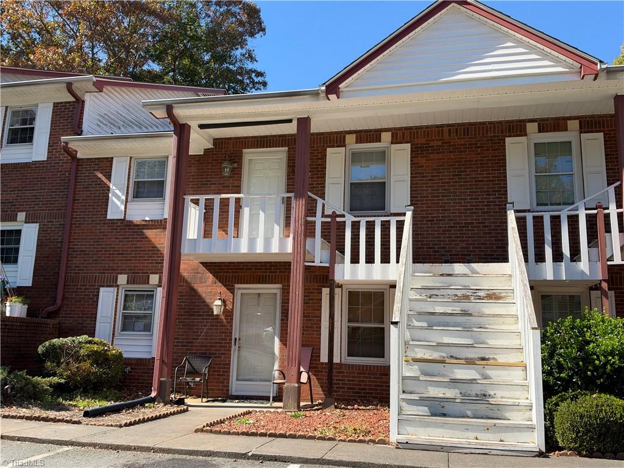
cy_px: 234
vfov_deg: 44.2
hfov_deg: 56.8
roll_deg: -2.1
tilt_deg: +13.0
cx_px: 312
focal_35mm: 32
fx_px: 577
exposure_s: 1/1715
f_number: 1.8
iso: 64
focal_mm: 6.93
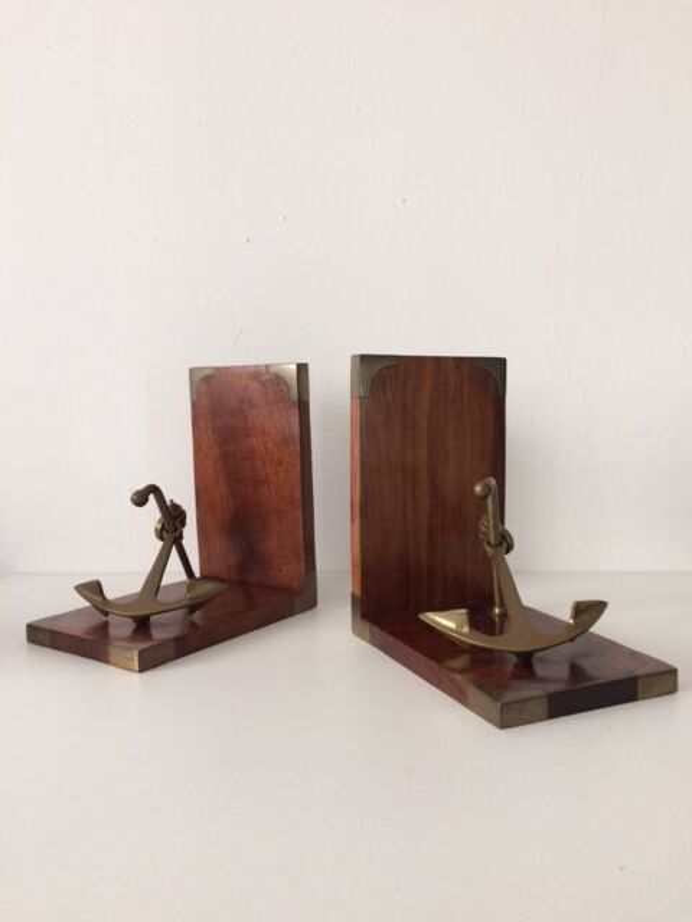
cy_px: 461
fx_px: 773
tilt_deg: -9.4
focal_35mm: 29
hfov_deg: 48.2
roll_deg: +1.5
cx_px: 346
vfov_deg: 61.7
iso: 100
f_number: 2.2
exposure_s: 1/33
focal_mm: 4.15
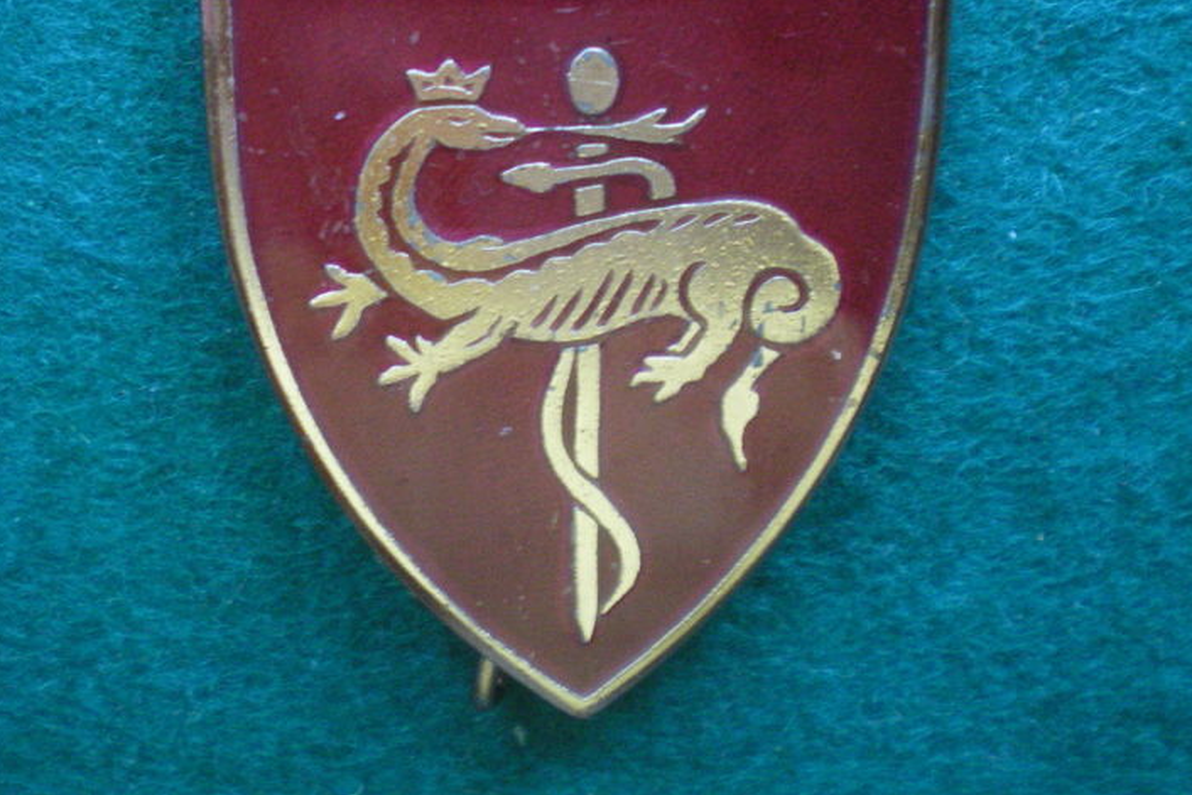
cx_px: 510
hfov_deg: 35.6
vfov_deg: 24.0
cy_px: 201
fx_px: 1854
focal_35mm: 56
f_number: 3.1
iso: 400
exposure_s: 1/13
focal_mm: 6.3
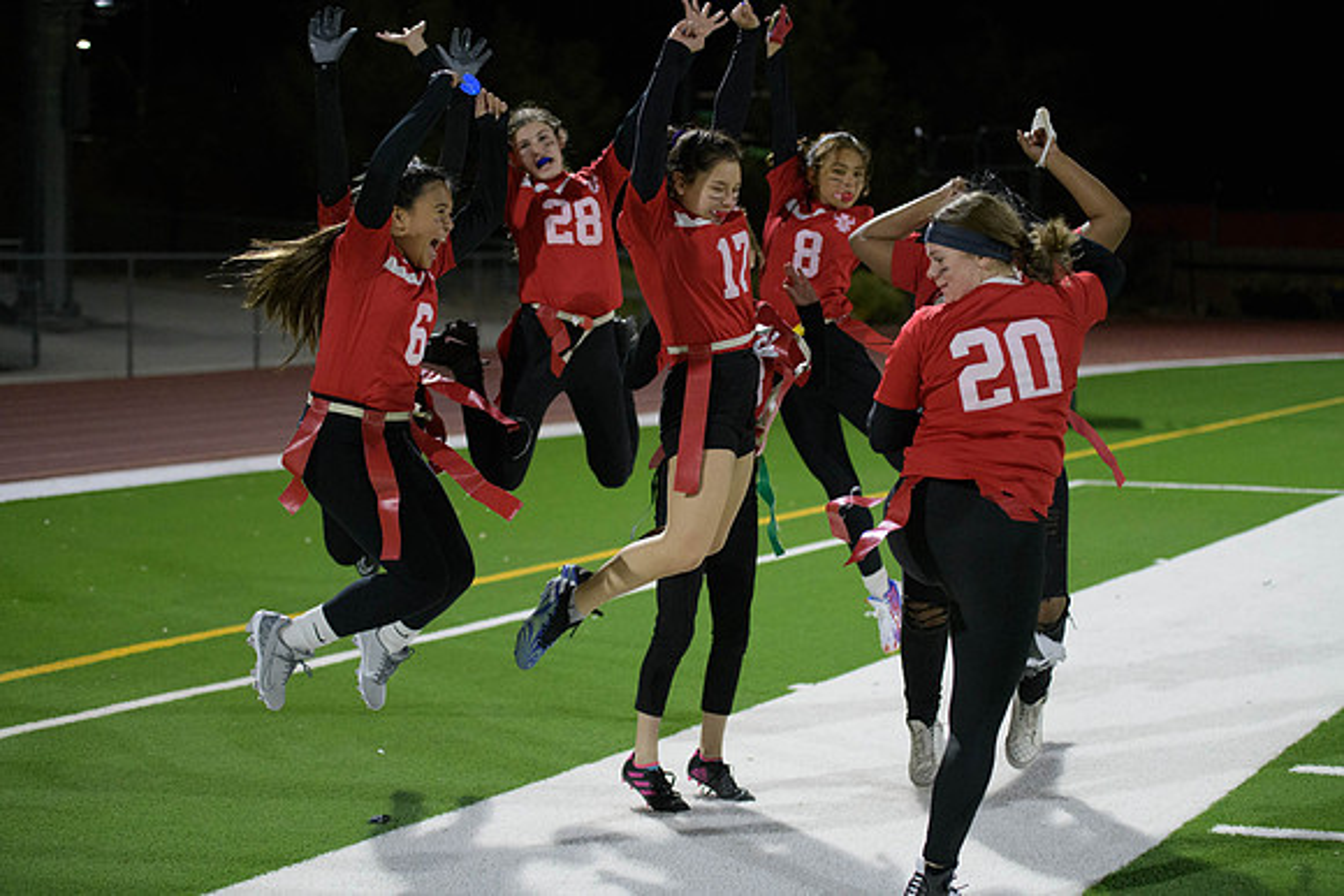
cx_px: 672
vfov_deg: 19.5
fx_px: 2614
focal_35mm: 70
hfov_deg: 28.8
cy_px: 448
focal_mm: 70
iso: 5000
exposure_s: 1/640
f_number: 2.8
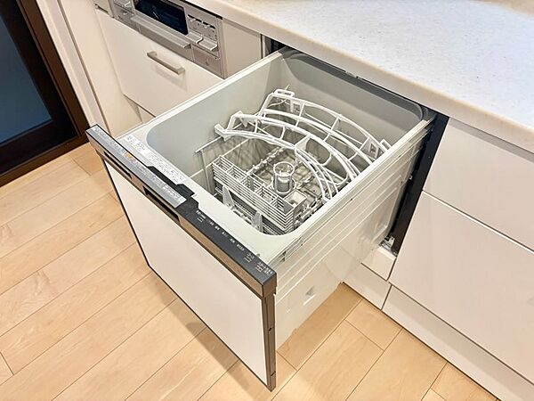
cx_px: 267
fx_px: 401
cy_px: 200
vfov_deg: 53.1
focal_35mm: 26
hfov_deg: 67.3
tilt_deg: -46.8
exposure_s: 1/50
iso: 80
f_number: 1.6
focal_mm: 5.96
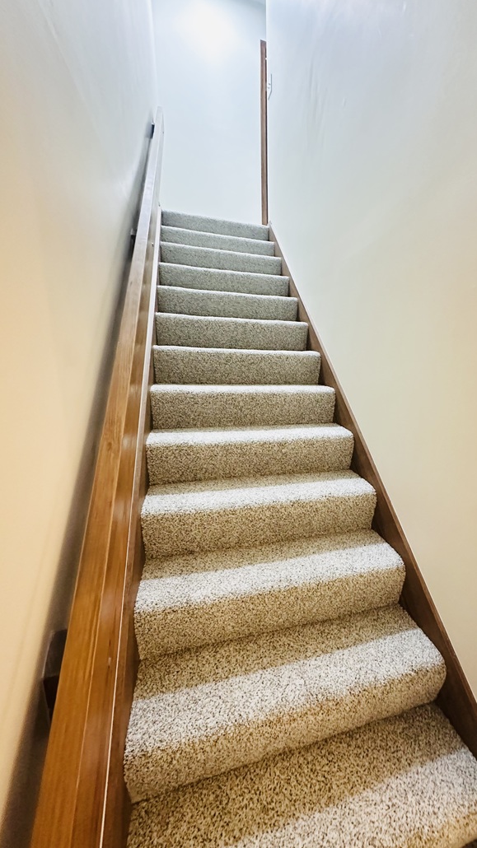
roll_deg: -2.1
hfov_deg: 65.2
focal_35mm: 16
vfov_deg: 99.4
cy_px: 430
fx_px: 360
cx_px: 320
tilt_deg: -11.7
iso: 1000
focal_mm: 2.22
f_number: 2.2
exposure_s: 1/40
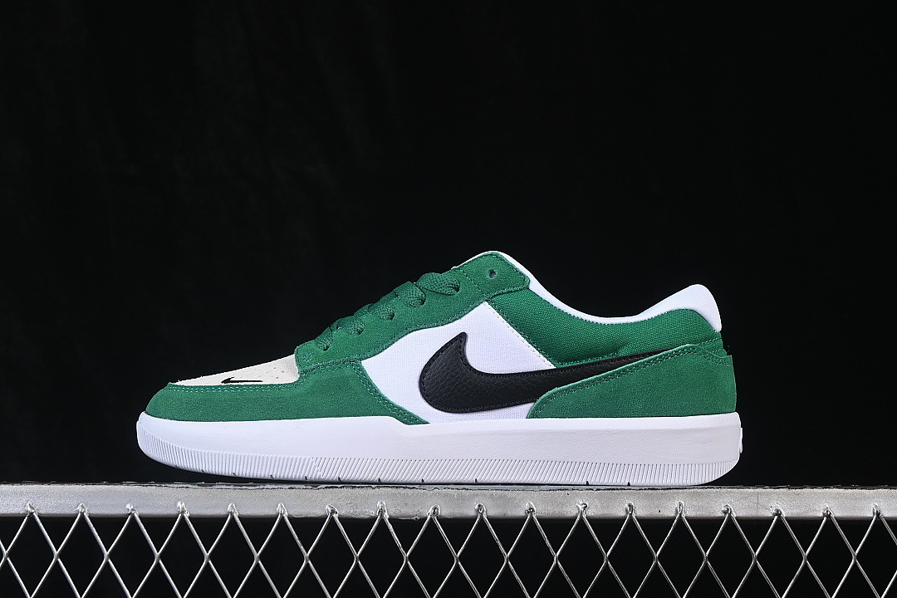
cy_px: 299
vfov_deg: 18.2
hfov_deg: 27.0
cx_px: 448
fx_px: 1869
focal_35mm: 75
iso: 160
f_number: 8
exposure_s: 1/80
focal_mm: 50
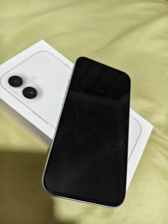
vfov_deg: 73.9
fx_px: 149
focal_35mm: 23
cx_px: 84
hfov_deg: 58.9
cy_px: 112
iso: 445
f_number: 1.88
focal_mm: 5.56
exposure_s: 1/50
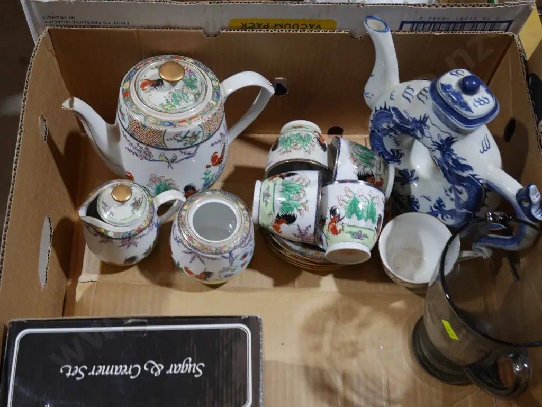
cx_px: 271
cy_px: 204
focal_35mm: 44
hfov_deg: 42.9
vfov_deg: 32.9
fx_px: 689
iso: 250
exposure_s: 1/60
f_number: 4.7
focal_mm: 22
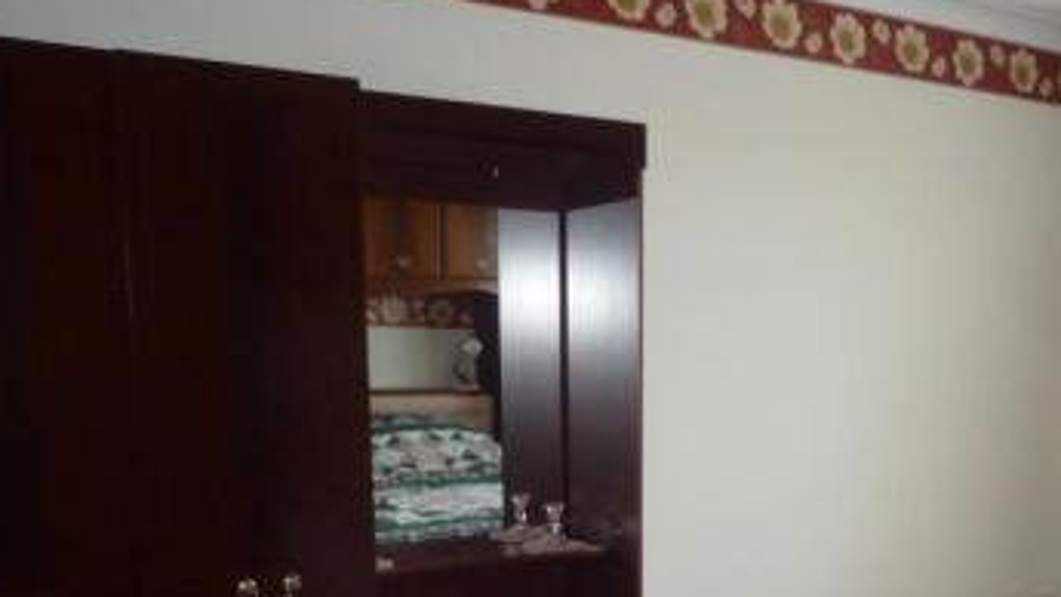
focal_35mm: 46
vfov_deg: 24.7
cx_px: 804
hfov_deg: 43.1
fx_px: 1294
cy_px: 608
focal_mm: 4.4
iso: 160
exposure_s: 1/30
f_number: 2.8
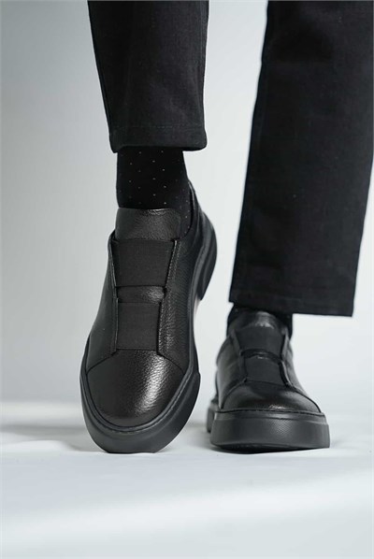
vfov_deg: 31.4
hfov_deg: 21.3
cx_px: 187
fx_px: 995
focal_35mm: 64
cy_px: 280
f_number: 3.5
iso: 1250
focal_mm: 64
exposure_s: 1/200
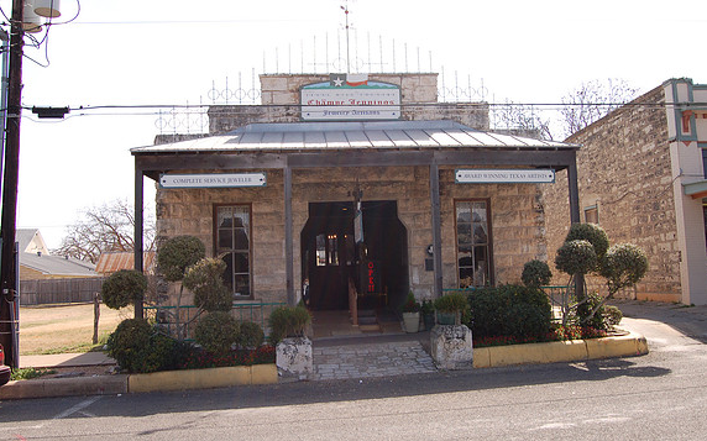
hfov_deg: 61.3
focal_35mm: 31
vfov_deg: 40.5
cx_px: 351
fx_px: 597
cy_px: 208
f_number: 9
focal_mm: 20
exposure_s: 1/160
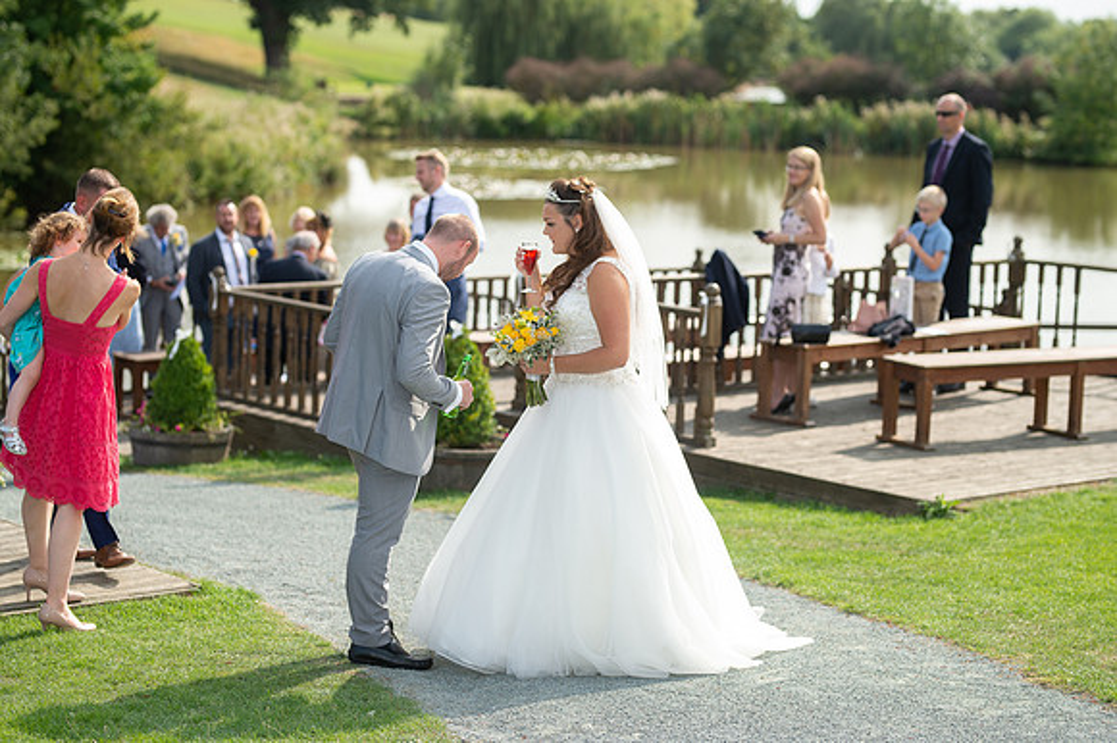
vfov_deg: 16.1
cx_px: 558
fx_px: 2636
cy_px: 372
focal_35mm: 85
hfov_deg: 23.9
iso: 100
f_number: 2.8
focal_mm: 85
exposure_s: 1/800
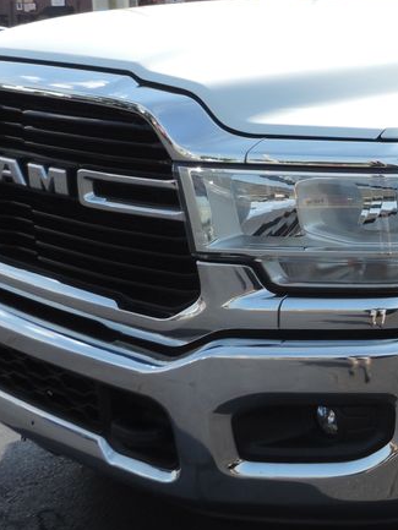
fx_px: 1088
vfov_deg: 27.4
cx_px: 505
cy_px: 242
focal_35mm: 71
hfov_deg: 19.3
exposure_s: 1/800
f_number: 3
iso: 80
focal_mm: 4.3
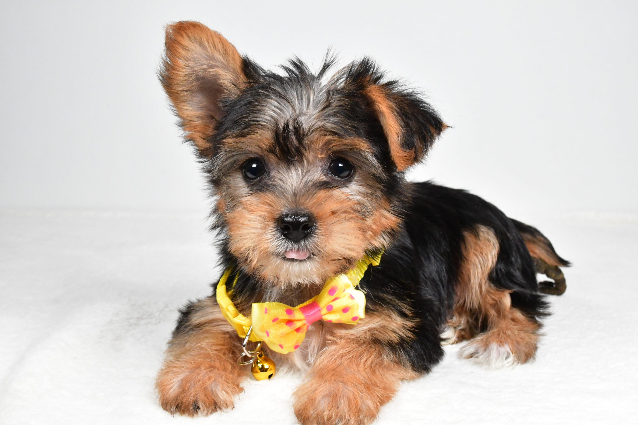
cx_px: 319
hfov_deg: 46.4
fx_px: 744
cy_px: 212
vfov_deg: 31.9
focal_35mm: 42
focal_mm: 28
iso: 5000
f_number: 11
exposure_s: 1/500
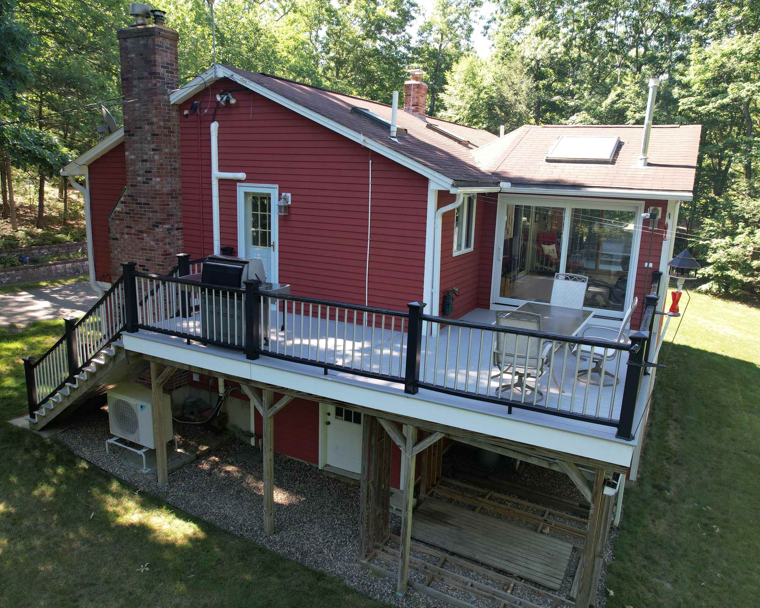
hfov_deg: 68.1
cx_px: 386
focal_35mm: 25
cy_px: 306
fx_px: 562
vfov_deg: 56.8
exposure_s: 1/160
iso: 100
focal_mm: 8.38
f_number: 2.8
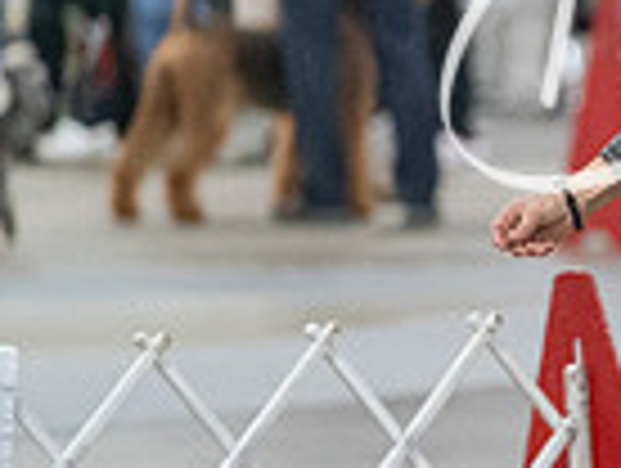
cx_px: 1094
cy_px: 272
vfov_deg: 2.2
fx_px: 12418
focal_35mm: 691
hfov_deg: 2.9
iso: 6400
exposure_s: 1/320
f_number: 2.8
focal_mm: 171
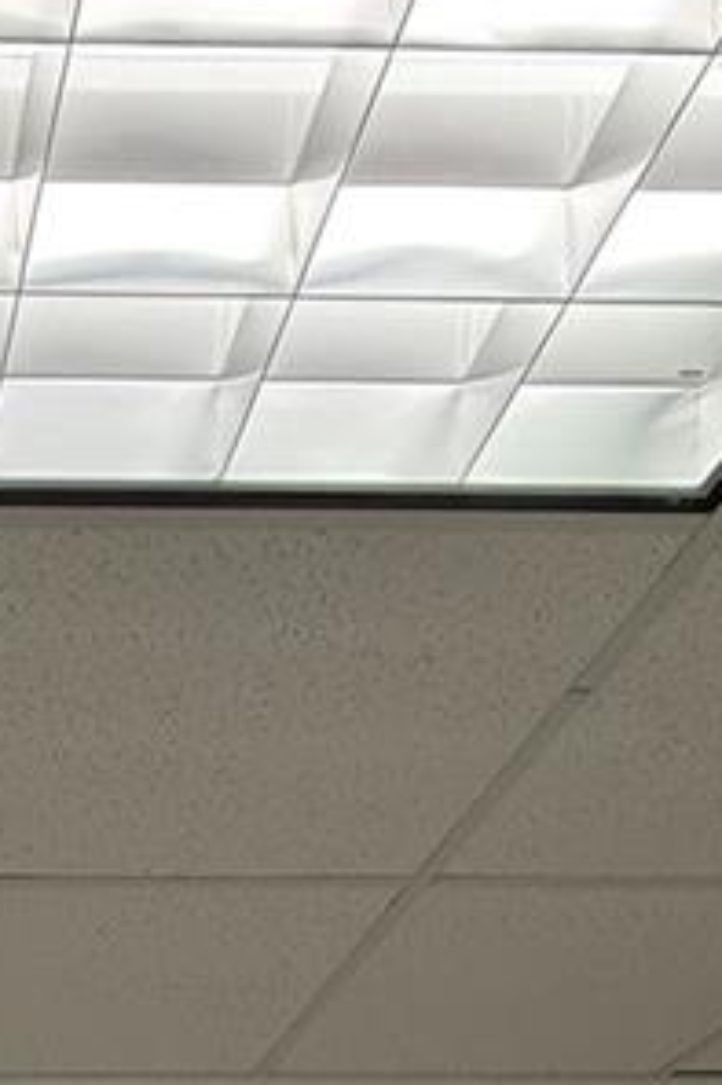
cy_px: 1913
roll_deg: +0.2
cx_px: -253
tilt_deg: -4.4
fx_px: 1777
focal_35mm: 59
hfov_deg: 20.7
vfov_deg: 22.1
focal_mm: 2.22
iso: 250
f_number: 2.2
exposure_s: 1/120
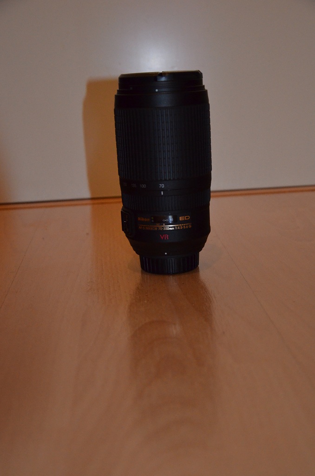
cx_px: 158
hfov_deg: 25.6
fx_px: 692
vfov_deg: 37.9
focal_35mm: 52
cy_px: 238
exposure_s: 1/60
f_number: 4.5
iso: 3200
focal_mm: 35
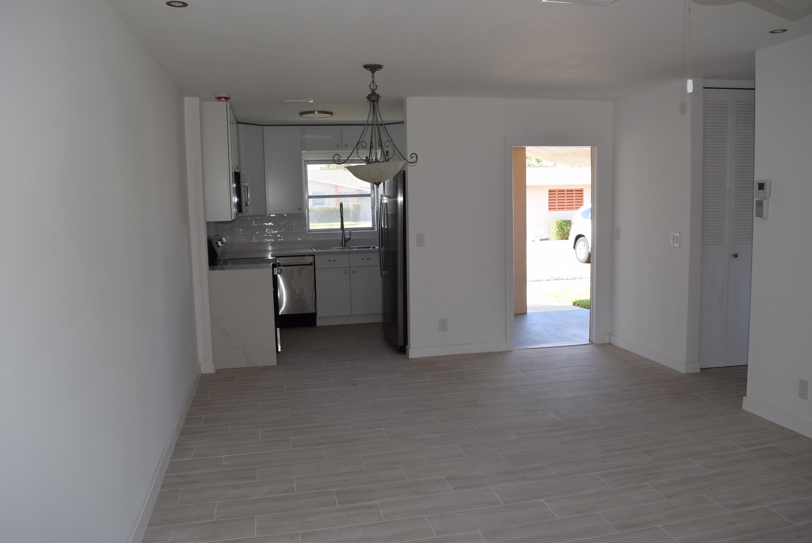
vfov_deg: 48.0
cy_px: 272
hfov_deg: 67.3
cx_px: 406
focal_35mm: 27
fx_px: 609
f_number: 5.6
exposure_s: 1/125
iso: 280
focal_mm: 18
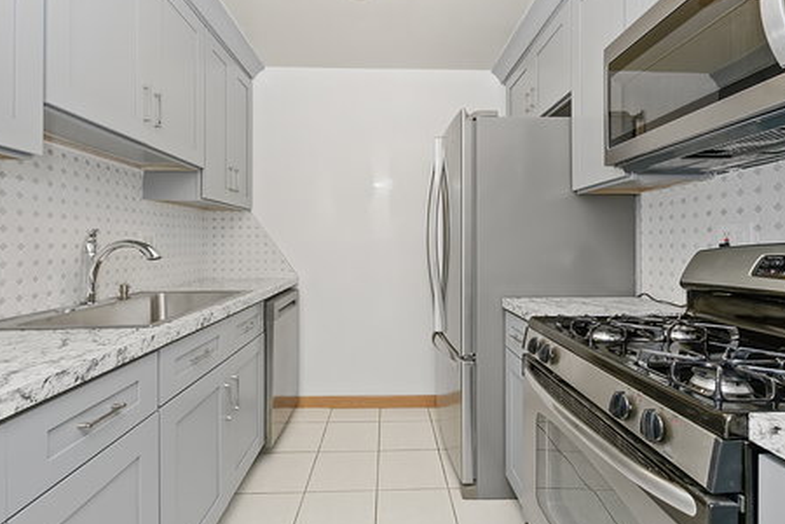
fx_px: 349
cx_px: 392
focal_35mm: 16
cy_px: 255
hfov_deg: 96.7
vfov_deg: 73.7
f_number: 7.1
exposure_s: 1/25
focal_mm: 10
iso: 250
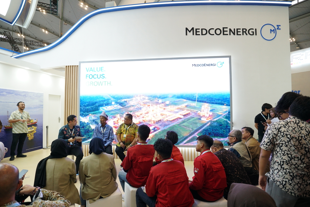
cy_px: 104
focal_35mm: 18
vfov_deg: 67.5
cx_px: 155
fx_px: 155
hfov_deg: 90.0
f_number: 2.8
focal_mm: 12
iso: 800
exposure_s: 1/160
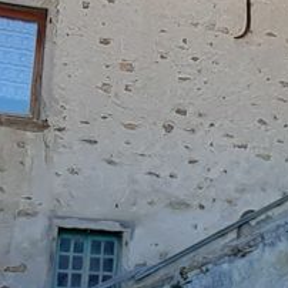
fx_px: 537
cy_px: 163
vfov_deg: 30.0
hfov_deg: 29.9
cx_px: 187
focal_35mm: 57
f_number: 2.2
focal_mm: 1.13
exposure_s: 1/160
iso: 40
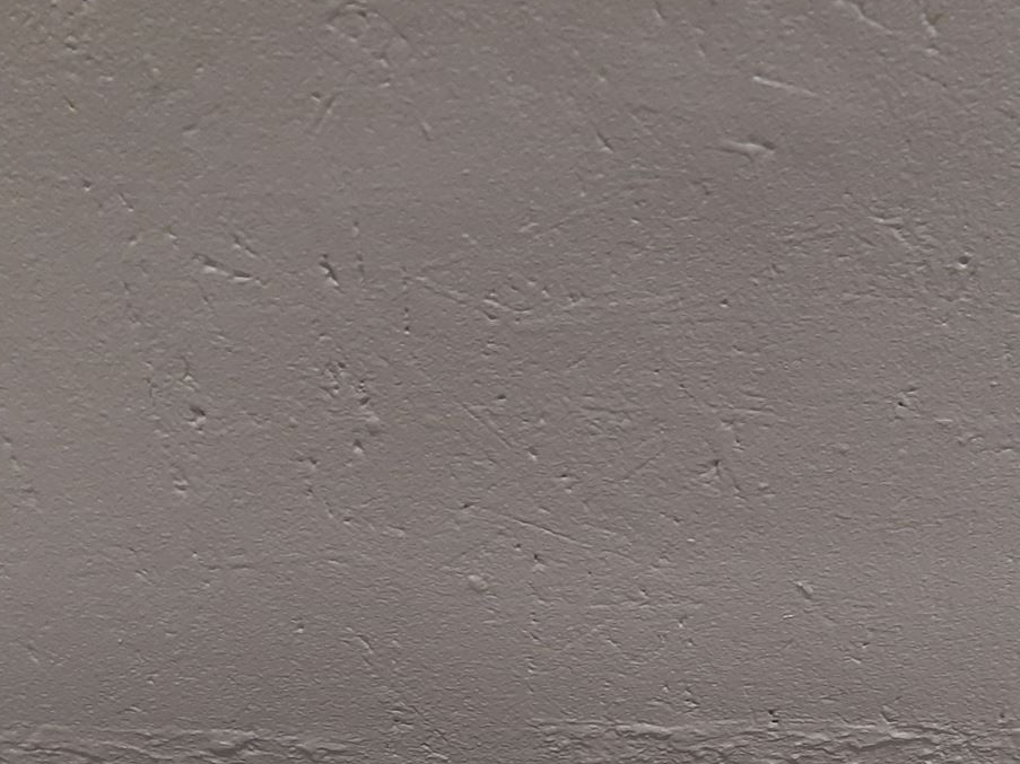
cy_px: 840
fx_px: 1738
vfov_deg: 23.3
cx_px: 750
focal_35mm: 59
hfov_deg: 32.2
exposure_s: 1/50
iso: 125
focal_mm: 3.93
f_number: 1.7
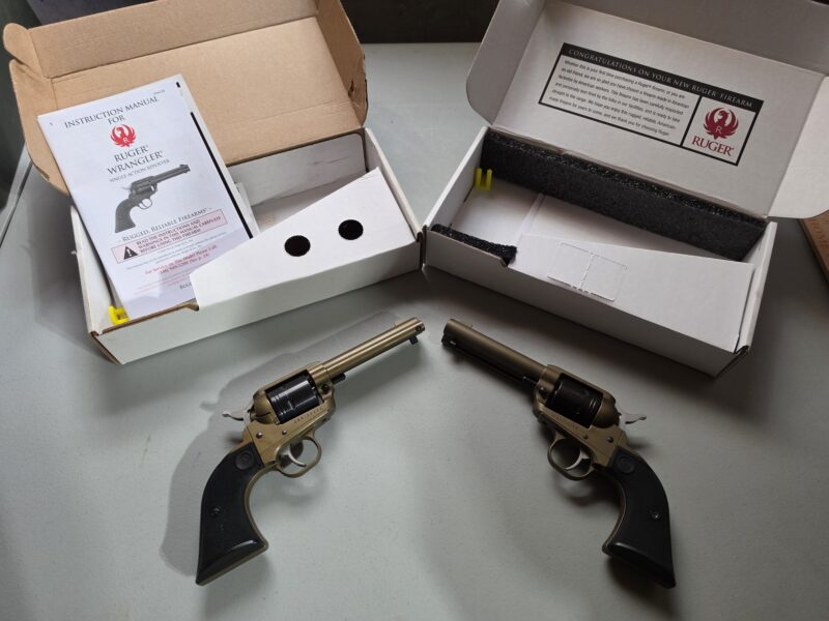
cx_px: 414
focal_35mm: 23
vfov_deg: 58.9
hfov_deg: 73.9
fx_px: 551
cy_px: 310
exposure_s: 1/120
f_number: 1.4
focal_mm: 6.5
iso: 320
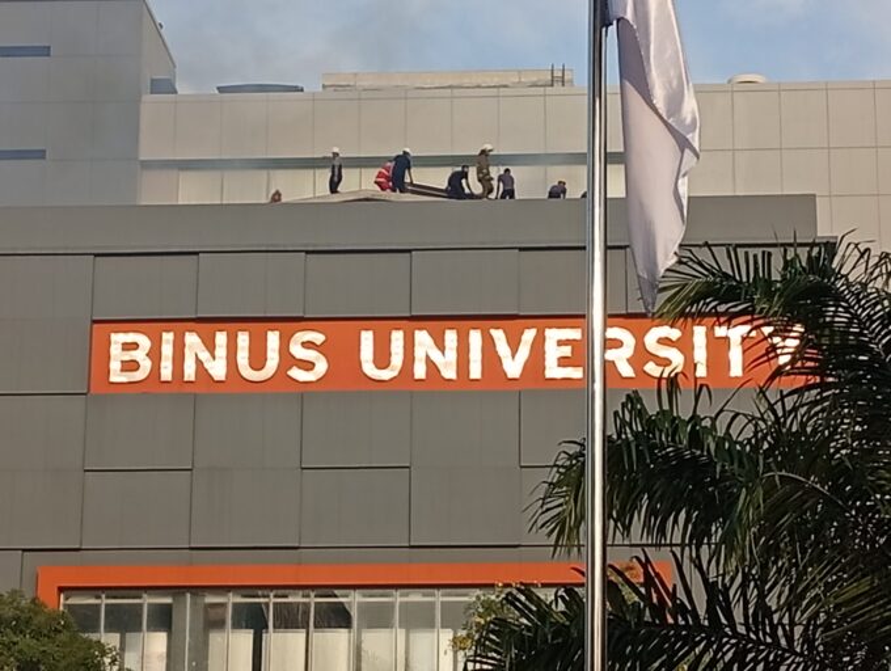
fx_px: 2629
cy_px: 336
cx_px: 446
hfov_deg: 19.2
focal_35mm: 102
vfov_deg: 14.5
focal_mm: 3.98
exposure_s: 1/428
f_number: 1.8
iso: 50
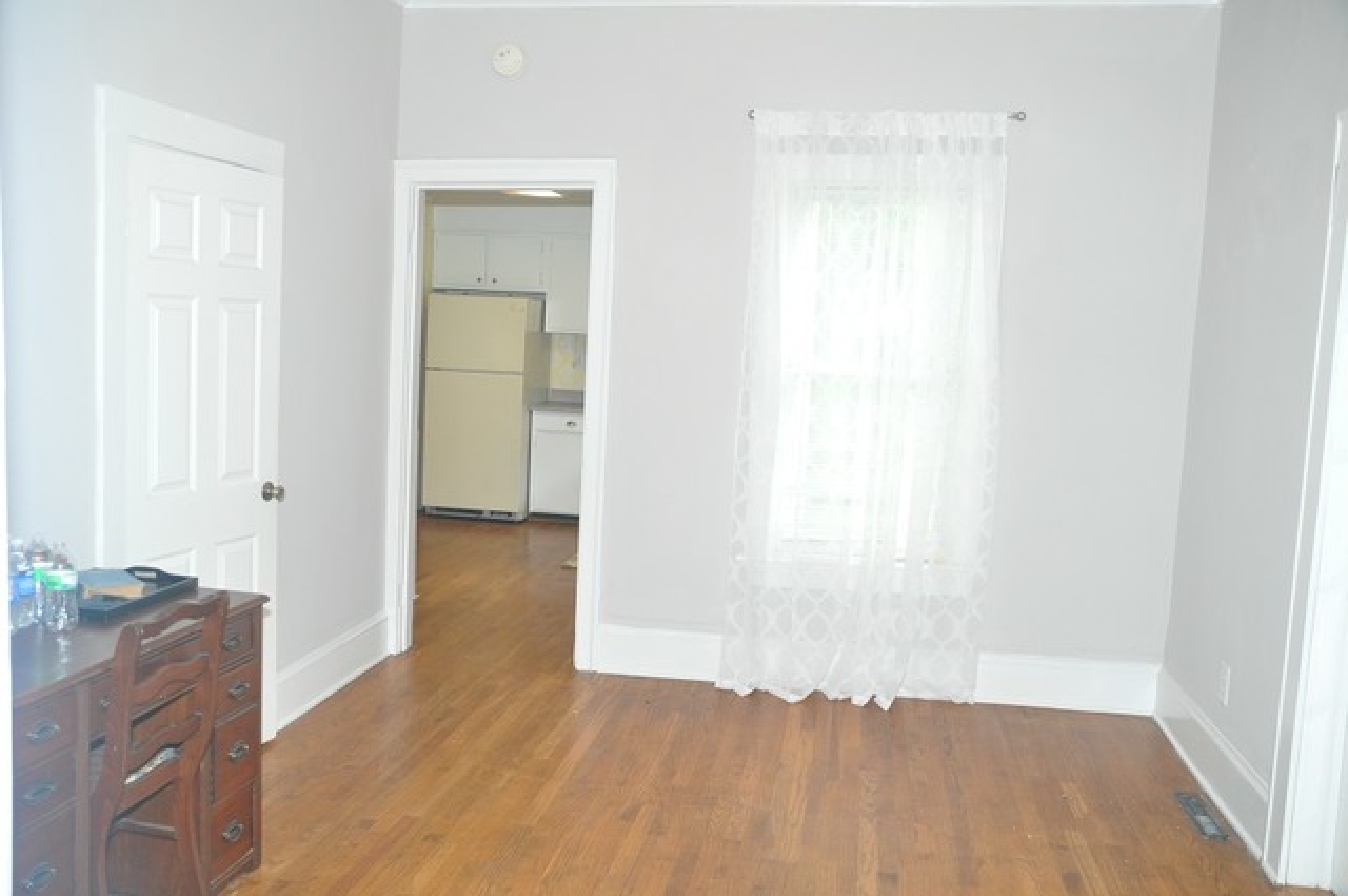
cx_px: 674
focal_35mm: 32
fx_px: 1178
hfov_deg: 59.6
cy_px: 448
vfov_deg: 41.6
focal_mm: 21
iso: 800
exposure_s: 1/60
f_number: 4
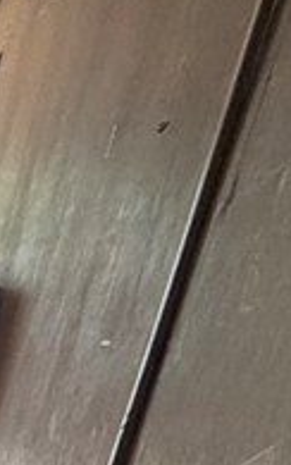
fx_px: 989
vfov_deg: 23.8
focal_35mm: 78
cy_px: 579
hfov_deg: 9.5
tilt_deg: -18.4
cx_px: -732
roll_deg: -1.4
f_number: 2.2
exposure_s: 1/60
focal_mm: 2.22
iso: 400
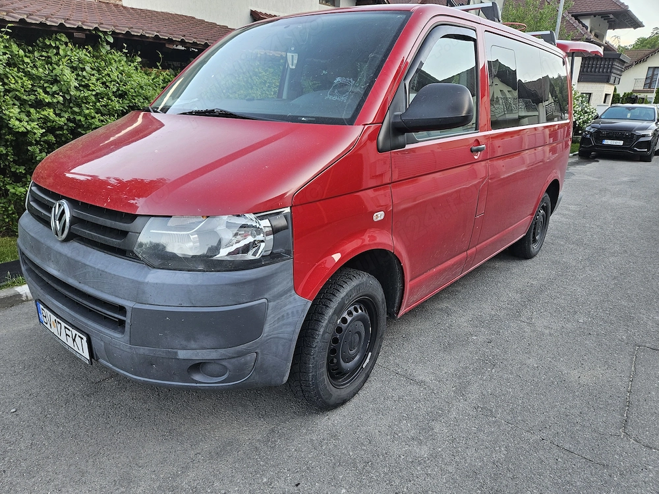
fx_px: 438
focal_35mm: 23
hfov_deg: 73.9
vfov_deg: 58.9
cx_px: 330
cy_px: 247
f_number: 1.8
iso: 80
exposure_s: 1/180
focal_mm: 5.4
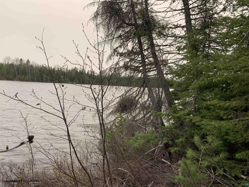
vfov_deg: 53.1
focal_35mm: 26
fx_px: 187
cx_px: 124
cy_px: 94
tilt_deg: -4.3
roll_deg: -2.0
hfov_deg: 67.3
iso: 25
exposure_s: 1/749
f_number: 1.8
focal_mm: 4.25
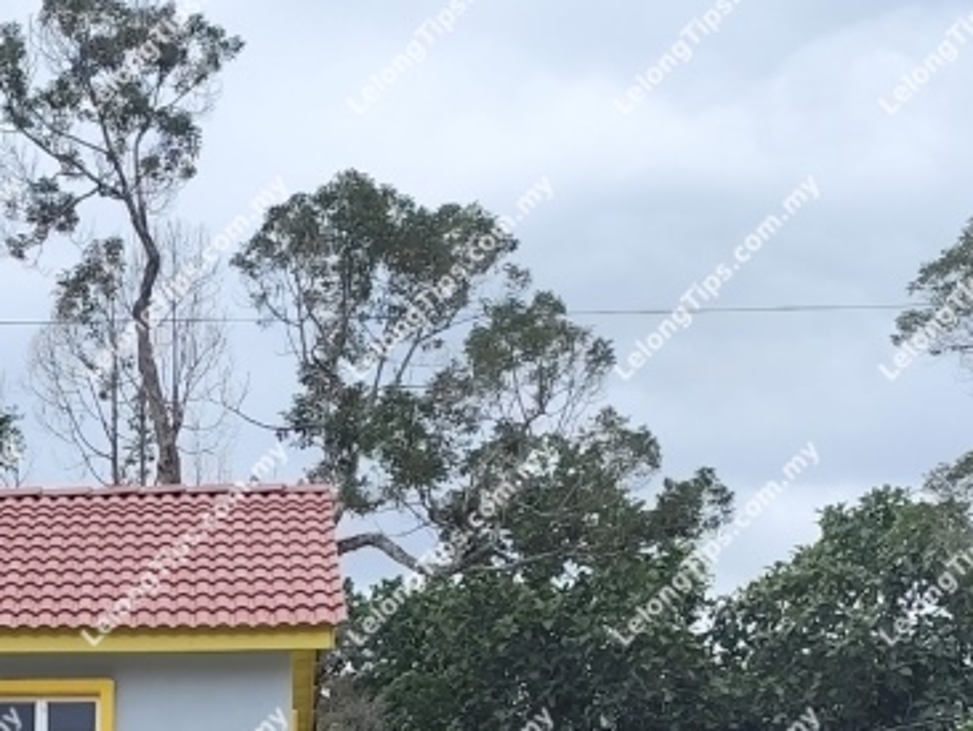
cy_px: 930
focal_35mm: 83
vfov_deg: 16.8
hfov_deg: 22.4
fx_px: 2335
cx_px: -53
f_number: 1.65
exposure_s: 1/689
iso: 50
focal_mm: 6.19
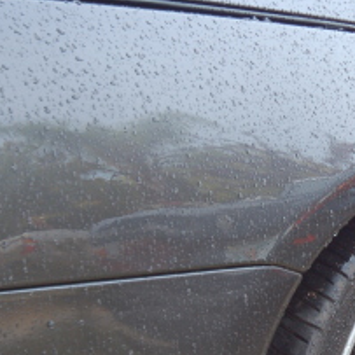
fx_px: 1114
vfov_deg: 17.9
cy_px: 296
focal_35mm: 96
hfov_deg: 17.5
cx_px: 394
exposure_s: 1/50
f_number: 6.3
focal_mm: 24
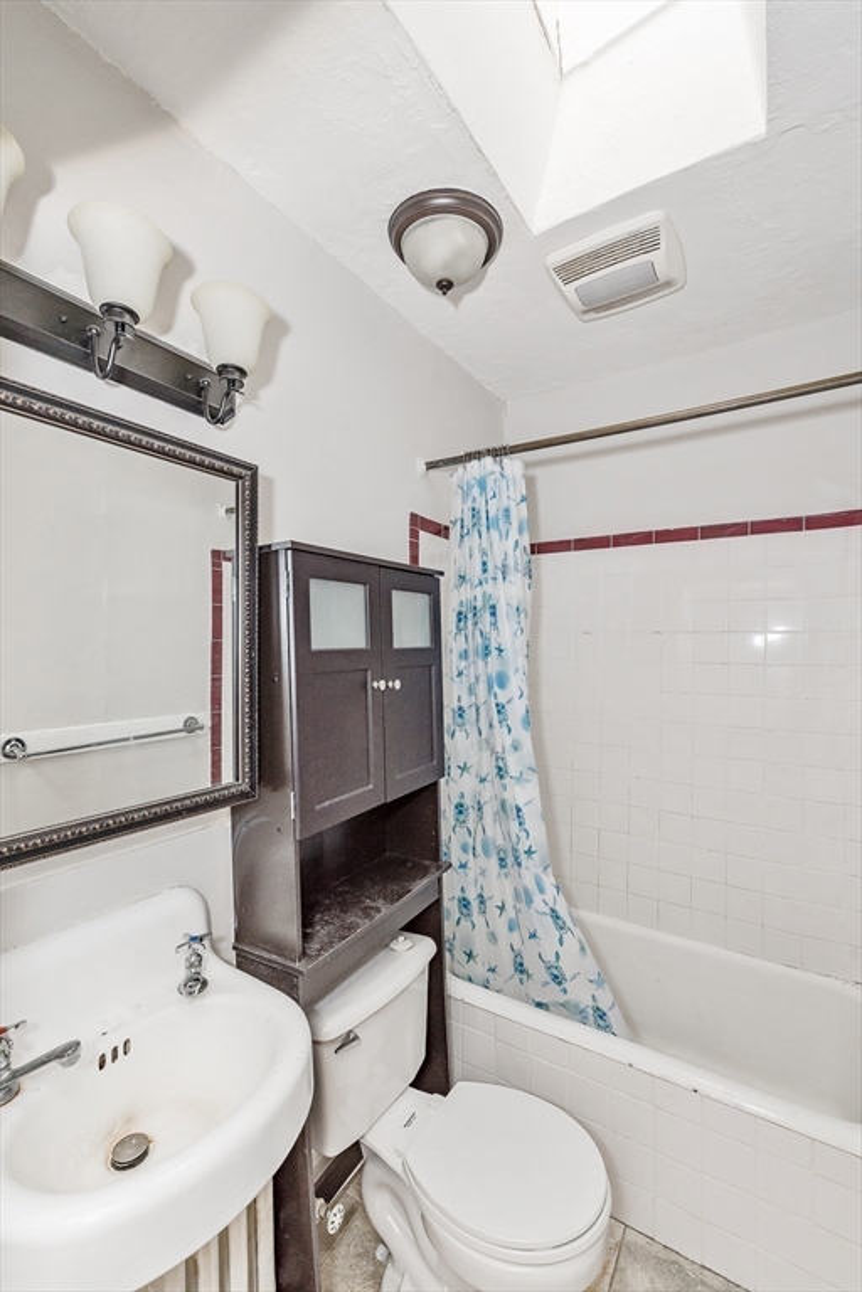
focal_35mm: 15
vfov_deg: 100.4
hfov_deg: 77.3
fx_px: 539
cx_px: 431
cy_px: 646
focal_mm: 15
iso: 1000
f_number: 7.1
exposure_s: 1/50
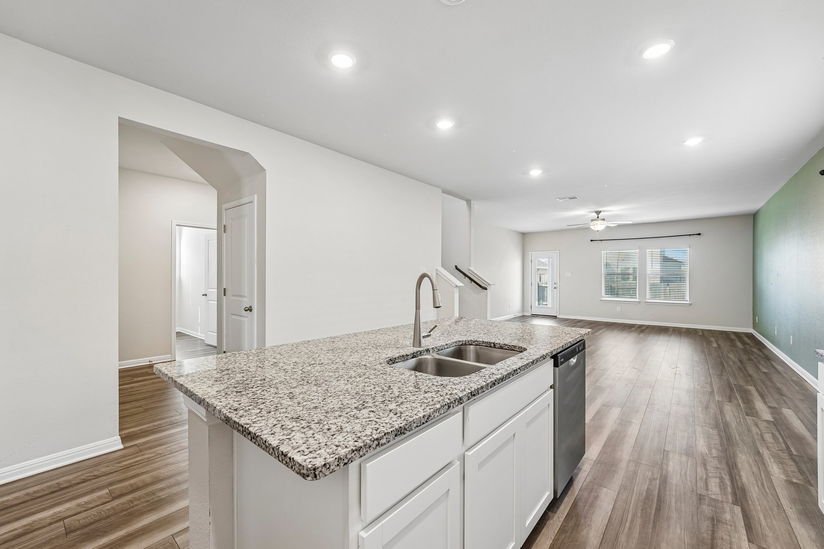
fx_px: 320
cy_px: 274
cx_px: 412
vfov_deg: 81.2
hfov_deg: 104.3
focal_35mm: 14
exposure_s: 1/13
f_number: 8
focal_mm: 14
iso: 400
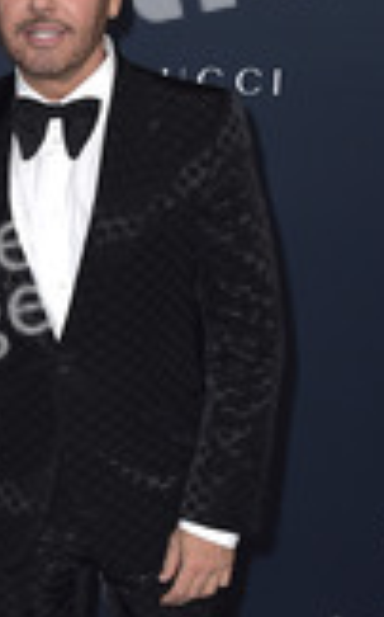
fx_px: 1694
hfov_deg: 12.7
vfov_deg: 20.4
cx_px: -32
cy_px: 503
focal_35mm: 101
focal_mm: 40
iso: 500
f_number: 6.3
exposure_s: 1/250
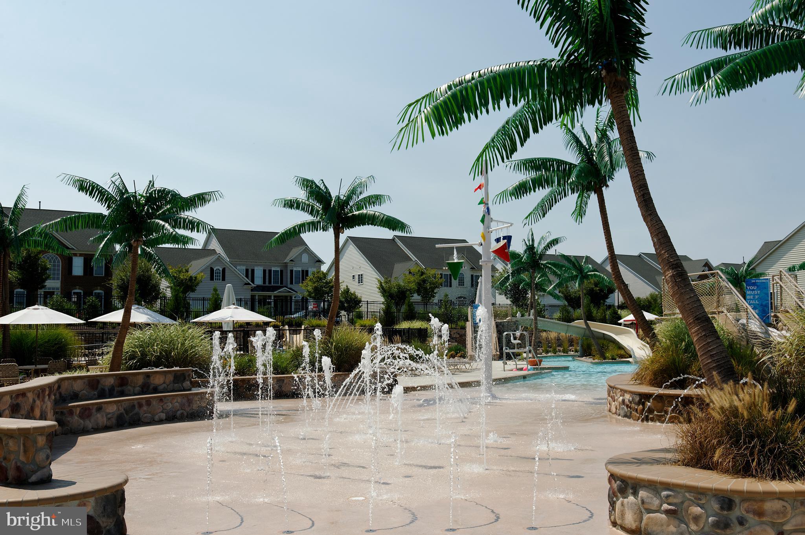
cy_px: 268
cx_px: 402
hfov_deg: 55.8
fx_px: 760
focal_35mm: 34
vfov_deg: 38.8
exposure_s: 1/500
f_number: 11
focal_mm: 34
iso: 250
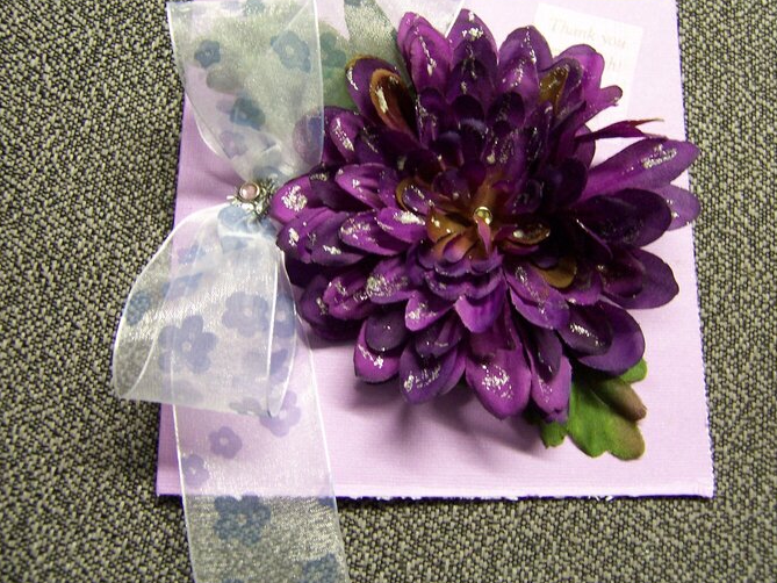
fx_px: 831
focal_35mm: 37
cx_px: 427
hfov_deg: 50.1
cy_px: 275
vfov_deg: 38.7
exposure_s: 1/8
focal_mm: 5.5
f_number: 2.8
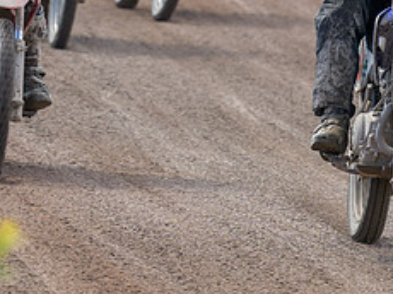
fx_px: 8903
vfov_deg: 1.9
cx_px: 166
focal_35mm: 785
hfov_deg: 2.5
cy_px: -11
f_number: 4
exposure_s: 1/500
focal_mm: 170
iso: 125
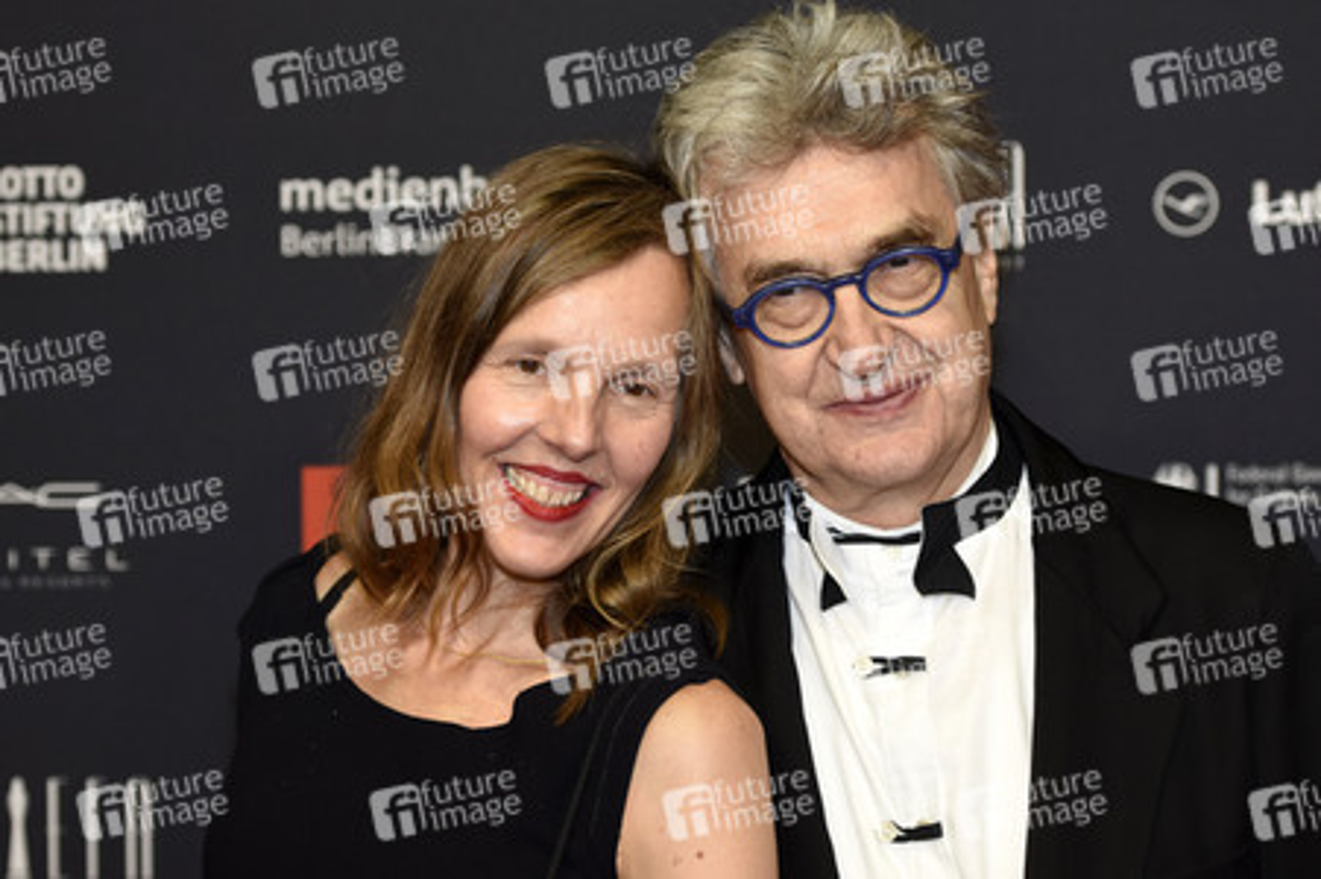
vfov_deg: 10.7
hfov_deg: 16.1
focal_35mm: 128
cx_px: 660
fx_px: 4675
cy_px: 440
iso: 640
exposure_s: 1/500
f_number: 3.5
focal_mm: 85
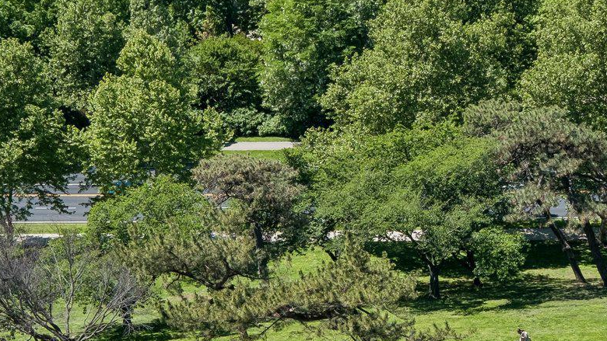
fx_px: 1594
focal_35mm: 99
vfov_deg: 12.0
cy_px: 378
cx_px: 582
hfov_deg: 21.0
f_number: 8
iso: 250
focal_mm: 24
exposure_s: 1/340
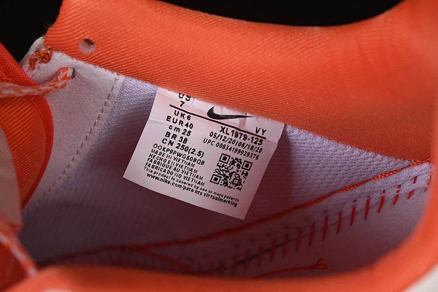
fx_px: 912
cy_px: 146
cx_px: 219
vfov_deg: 18.2
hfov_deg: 27.0
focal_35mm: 75
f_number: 7.1
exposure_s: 1/80
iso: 160
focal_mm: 50
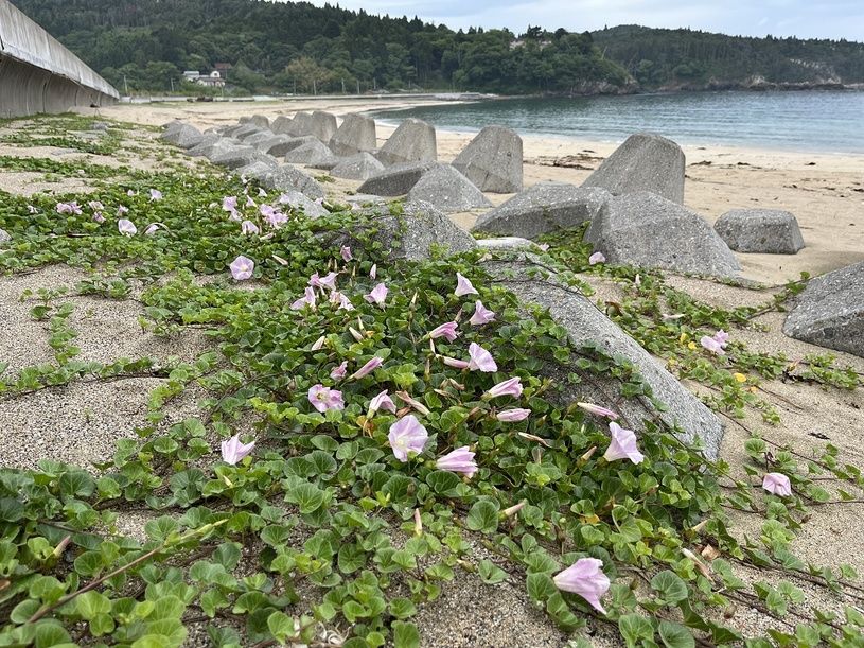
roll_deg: +2.6
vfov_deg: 53.1
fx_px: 649
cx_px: 432
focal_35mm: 26
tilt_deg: -19.4
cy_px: 324
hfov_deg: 67.3
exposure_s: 1/2358
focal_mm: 5.1
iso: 50
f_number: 1.6
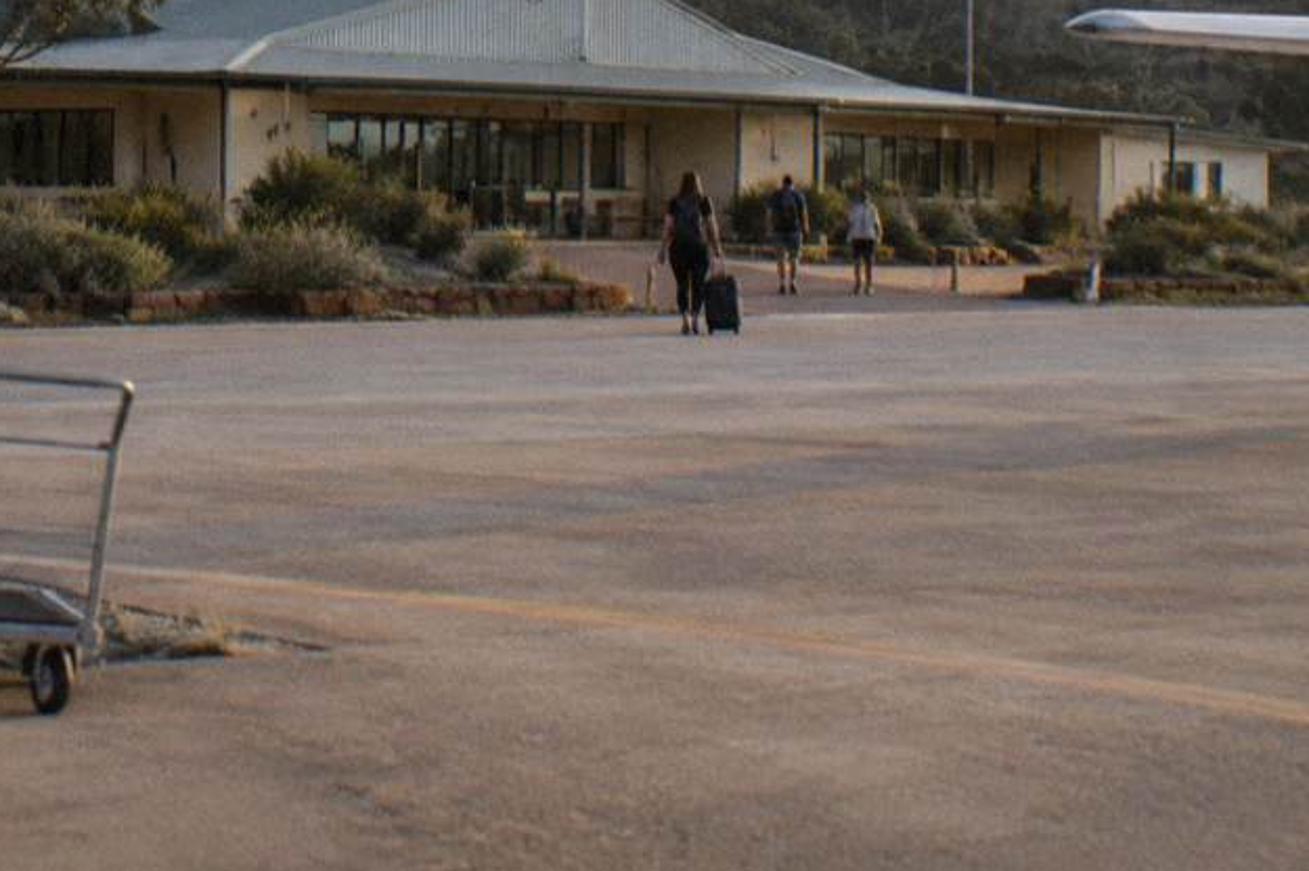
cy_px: 207
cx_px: 735
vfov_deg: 23.9
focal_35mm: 56
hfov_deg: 35.6
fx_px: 2035
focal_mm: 35
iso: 100
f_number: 8
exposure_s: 1/320
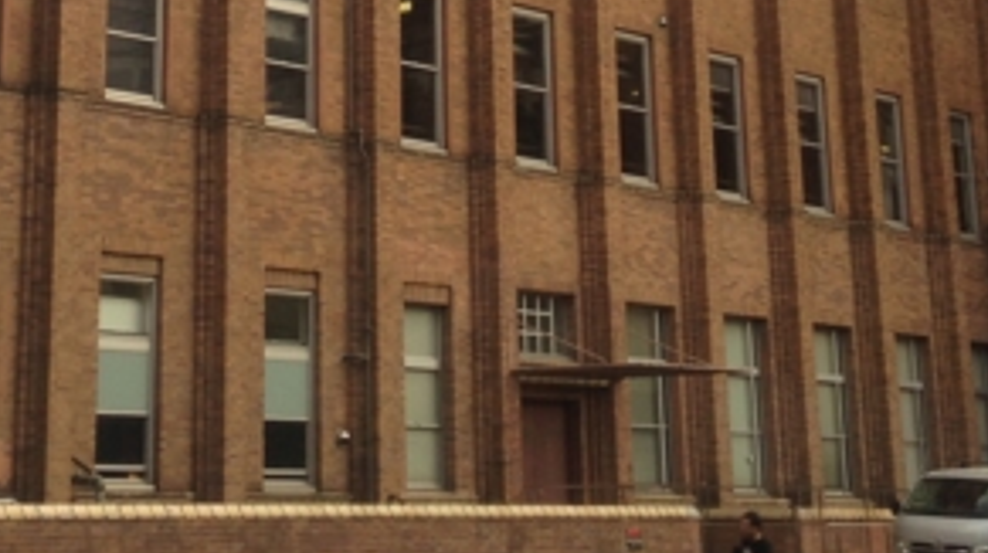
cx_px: 285
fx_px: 2591
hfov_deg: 21.5
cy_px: -305
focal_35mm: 99
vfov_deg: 11.6
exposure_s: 1/256
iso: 50
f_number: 2.4
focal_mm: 4.13
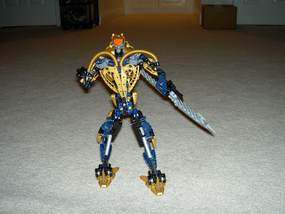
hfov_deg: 47.9
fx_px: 321
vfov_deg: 36.8
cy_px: 107
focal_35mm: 39
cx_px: 142
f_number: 2.8
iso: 100
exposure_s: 1/59.5
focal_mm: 8
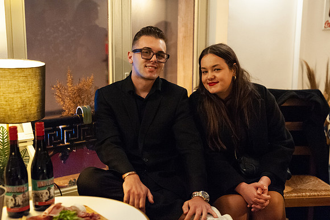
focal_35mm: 50
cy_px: 110
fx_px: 458
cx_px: 165
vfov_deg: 27.0
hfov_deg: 39.6
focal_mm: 50
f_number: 2.8
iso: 6400
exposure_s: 1/200
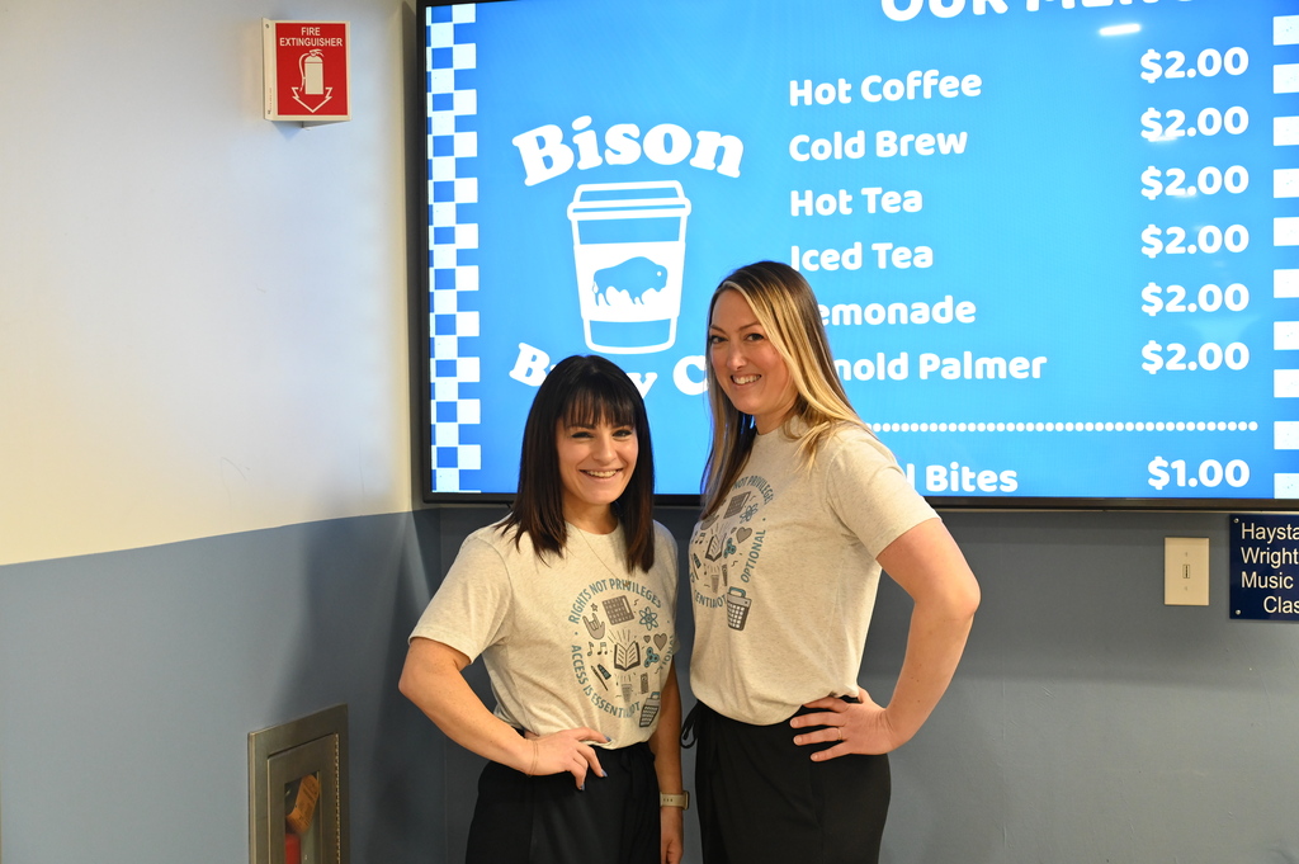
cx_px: 650
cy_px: 432
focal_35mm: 49
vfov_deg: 27.5
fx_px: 1767
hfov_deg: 40.4
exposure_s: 1/125
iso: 3200
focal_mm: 49
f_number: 4
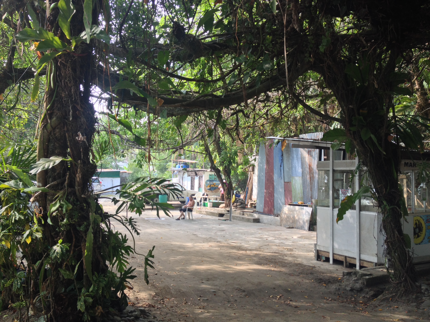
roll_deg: -1.1
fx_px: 435
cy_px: 161
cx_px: 215
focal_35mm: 35
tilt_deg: -0.9
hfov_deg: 52.6
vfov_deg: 40.7
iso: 50
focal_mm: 4.28
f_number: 2.4
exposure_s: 1/120
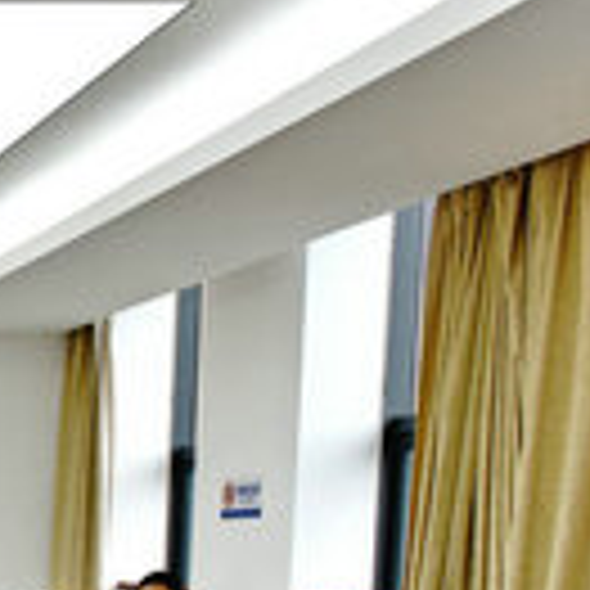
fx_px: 1504
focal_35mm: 78
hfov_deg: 17.6
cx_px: -495
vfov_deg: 20.7
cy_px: 716
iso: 800
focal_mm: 24
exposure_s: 1/125
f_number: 5.6
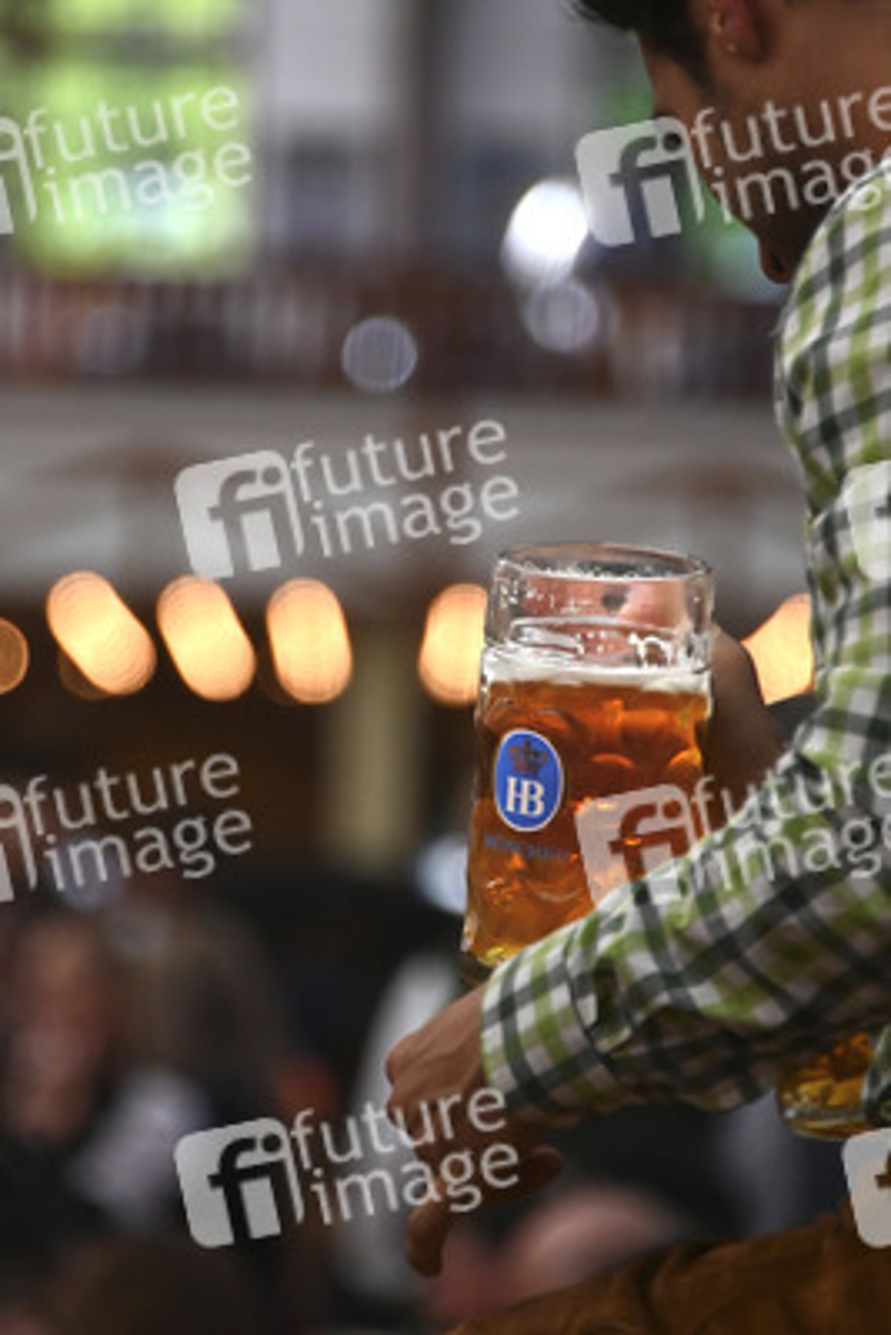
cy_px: 668
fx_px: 16691
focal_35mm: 450
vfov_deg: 4.6
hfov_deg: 3.1
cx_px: 446
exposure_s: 1/800
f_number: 5.6
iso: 4000
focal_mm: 300
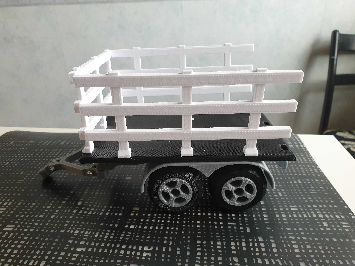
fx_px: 267
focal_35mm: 26
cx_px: 178
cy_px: 133
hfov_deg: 67.3
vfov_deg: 53.1
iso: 64
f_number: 2.4
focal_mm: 4.3
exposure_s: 1/50
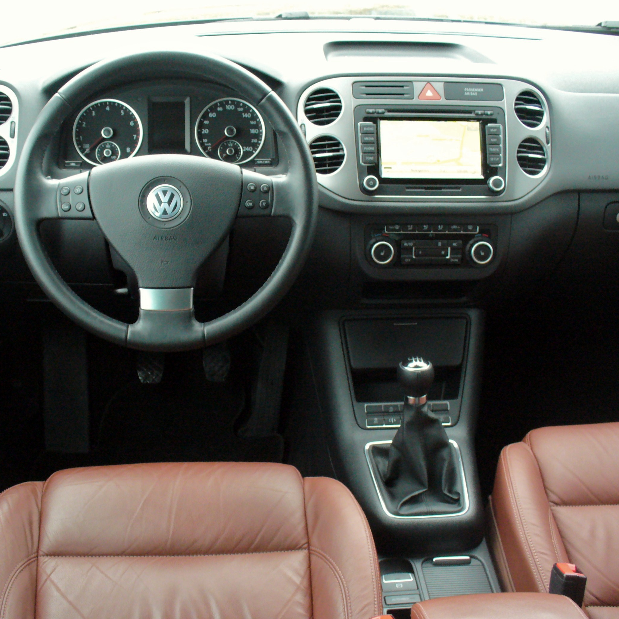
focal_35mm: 44
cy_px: 311
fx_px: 890
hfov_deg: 38.2
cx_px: 243
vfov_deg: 38.3
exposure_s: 1/10
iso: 200
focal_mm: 6.1
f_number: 2.8
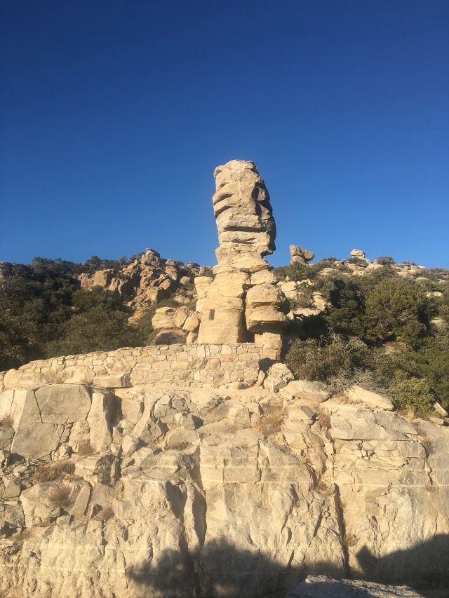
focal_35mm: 29
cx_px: 224
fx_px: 501
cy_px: 299
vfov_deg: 61.7
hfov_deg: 48.2
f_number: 2.2
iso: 25
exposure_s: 1/1425
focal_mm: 4.15
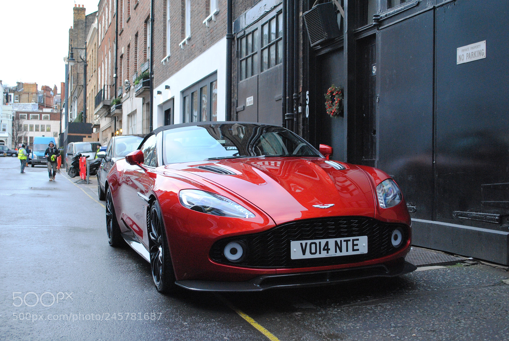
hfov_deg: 40.3
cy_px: 168
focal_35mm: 49
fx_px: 694
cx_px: 252
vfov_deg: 27.7
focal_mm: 32
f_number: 4.8
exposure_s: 1/60
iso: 800
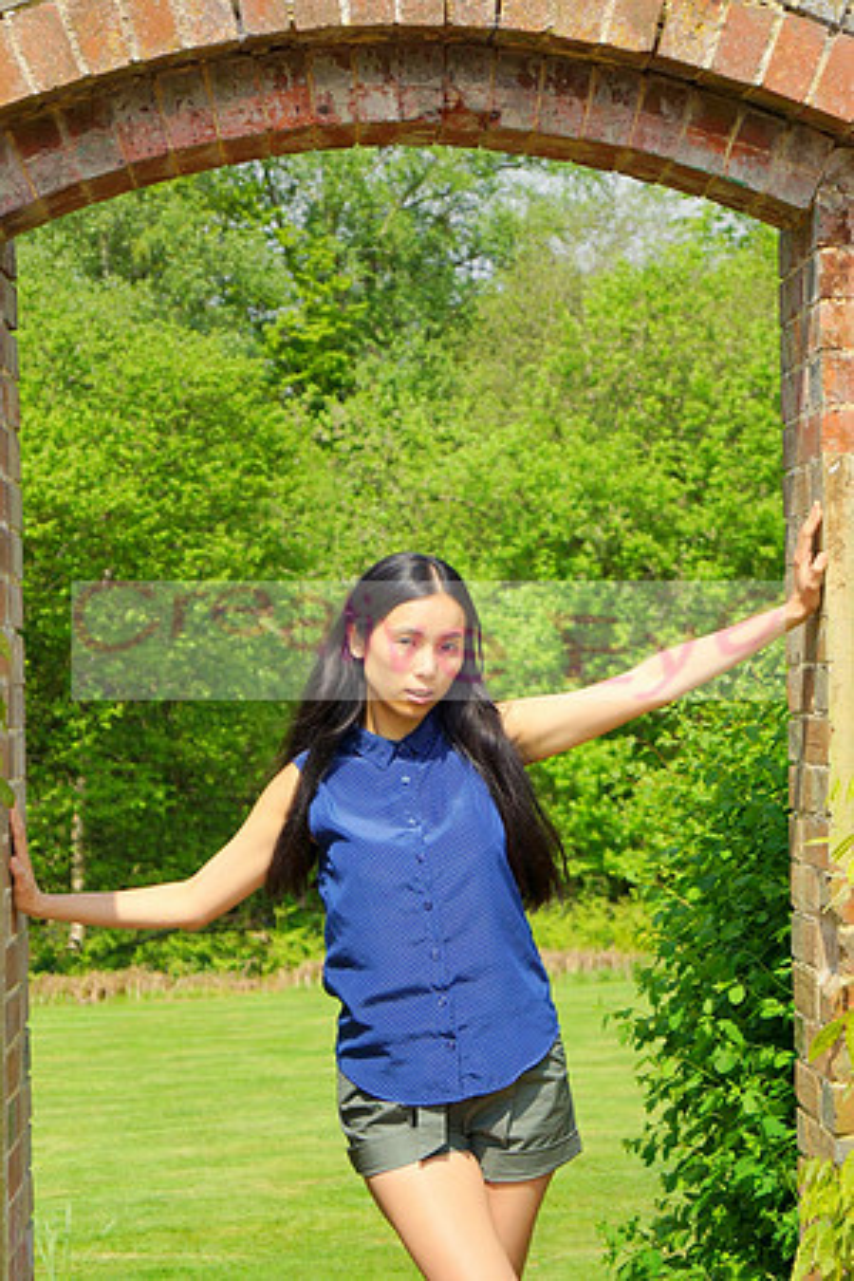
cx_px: 427
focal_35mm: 82
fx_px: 2935
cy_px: 640
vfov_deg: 24.6
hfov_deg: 16.6
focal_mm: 55
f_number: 5.6
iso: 250
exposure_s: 1/1250
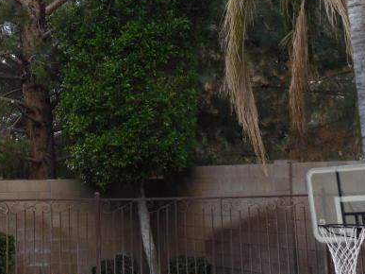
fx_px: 1254
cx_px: 66
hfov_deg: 16.4
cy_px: -60
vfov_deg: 12.2
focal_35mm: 119
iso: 80
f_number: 3.5
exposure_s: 1/125
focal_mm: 6.3
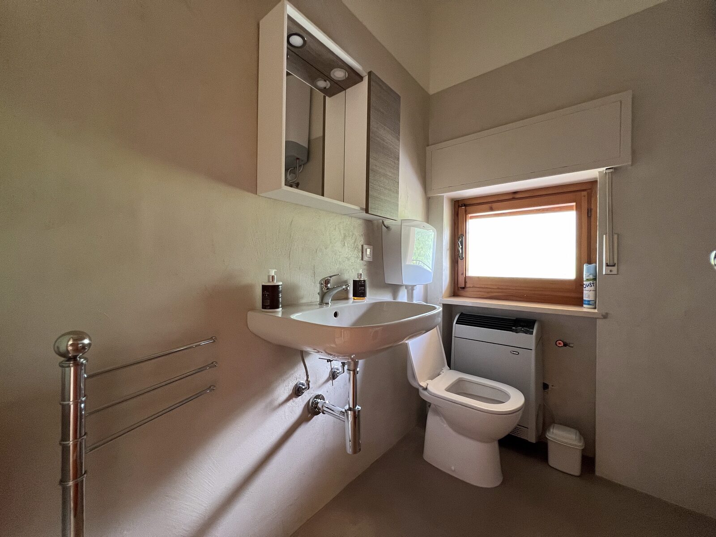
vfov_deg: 89.9
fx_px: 269
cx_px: 358
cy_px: 268
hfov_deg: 106.2
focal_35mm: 13
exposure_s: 1/60
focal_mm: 1.57
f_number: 1.8
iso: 320
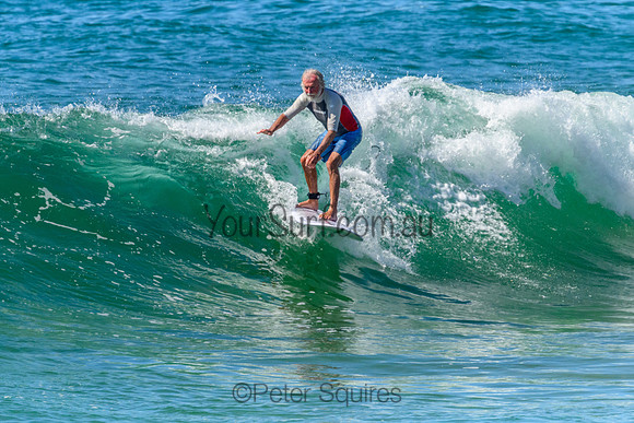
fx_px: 19386
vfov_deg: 1.3
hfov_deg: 1.9
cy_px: 206
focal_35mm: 1101
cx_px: 335
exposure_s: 1/2000
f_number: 11
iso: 1100
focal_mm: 800
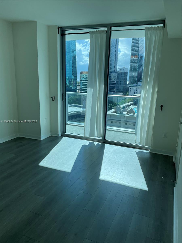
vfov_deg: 67.3
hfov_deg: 53.1
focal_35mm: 26
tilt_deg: -11.4
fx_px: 182
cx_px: 91
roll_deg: -1.7
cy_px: 122
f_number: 1.6
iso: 32
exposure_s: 1/1642
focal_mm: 4.2
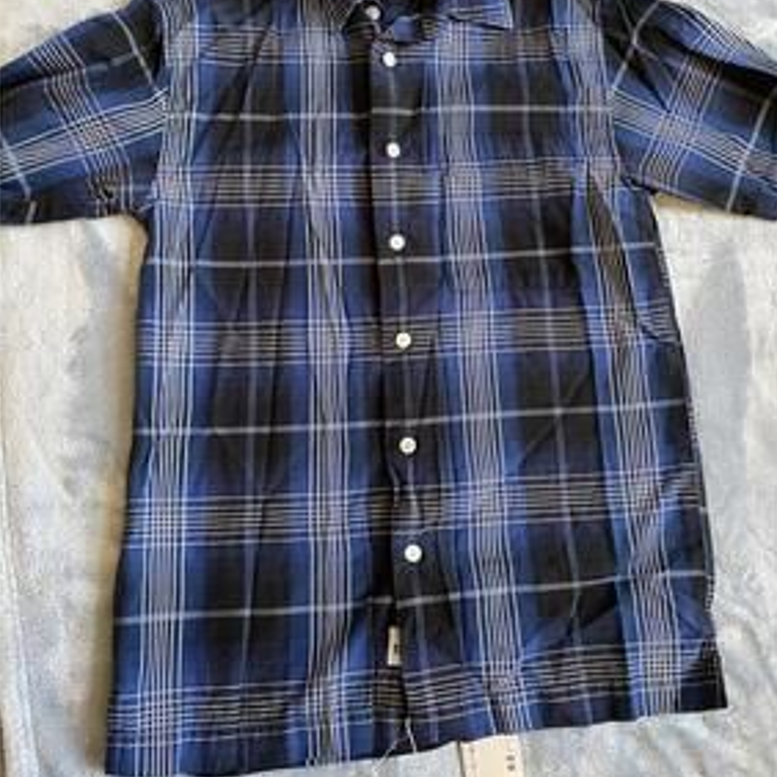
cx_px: 391
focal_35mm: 31
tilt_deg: -75.3
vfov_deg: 52.1
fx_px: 787
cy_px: 303
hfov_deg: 52.5
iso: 200
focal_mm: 4.25
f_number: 1.8
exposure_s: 1/60
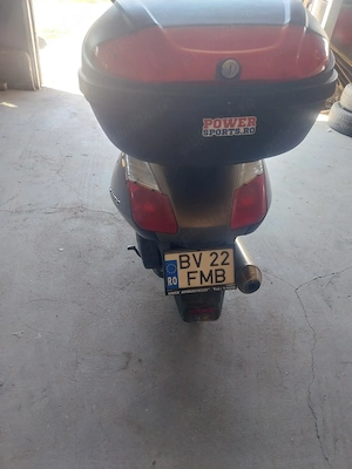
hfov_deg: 53.1
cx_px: 176
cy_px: 234
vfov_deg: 67.3
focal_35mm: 26
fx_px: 353
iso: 100
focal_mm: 4
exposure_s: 1/60
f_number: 1.8
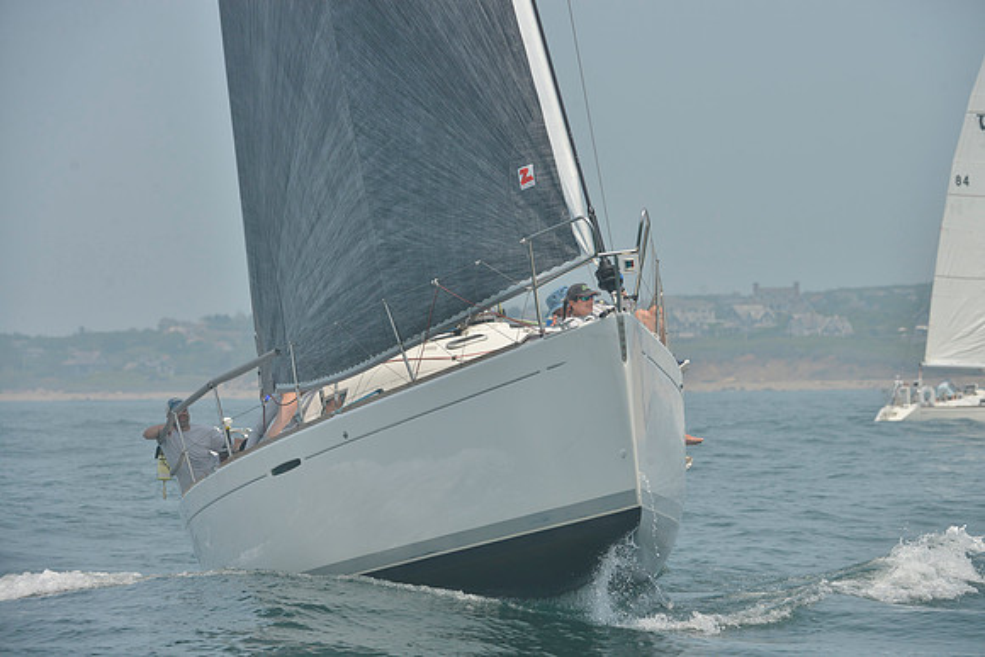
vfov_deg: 6.5
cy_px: 328
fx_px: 5747
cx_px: 492
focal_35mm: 210
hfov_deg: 9.8
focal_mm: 210
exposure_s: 1/1000
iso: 280
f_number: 8
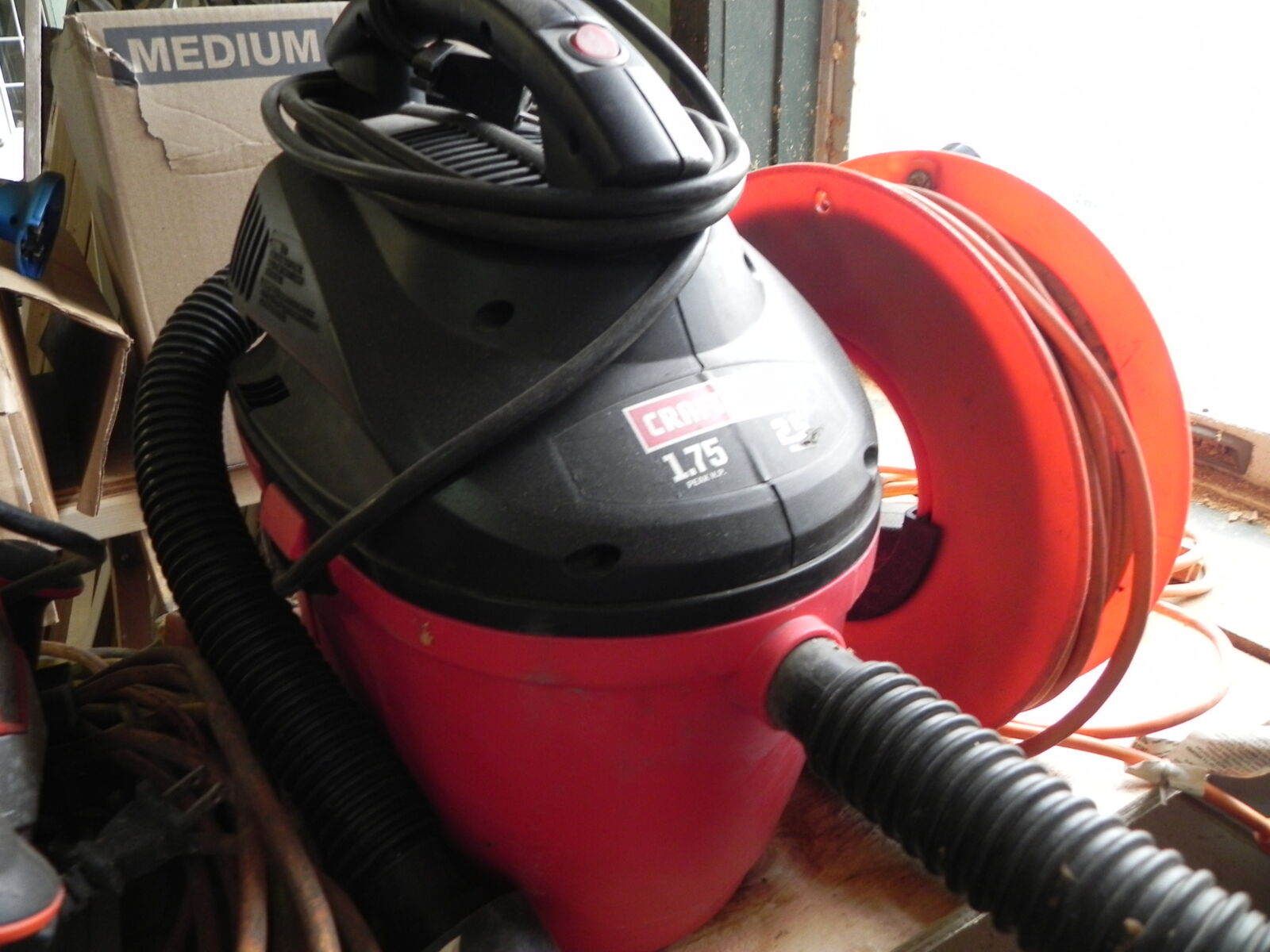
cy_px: 476
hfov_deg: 67.3
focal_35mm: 26
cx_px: 635
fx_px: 954
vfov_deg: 53.1
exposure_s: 1/30
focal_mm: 4.6
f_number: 2.8
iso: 269
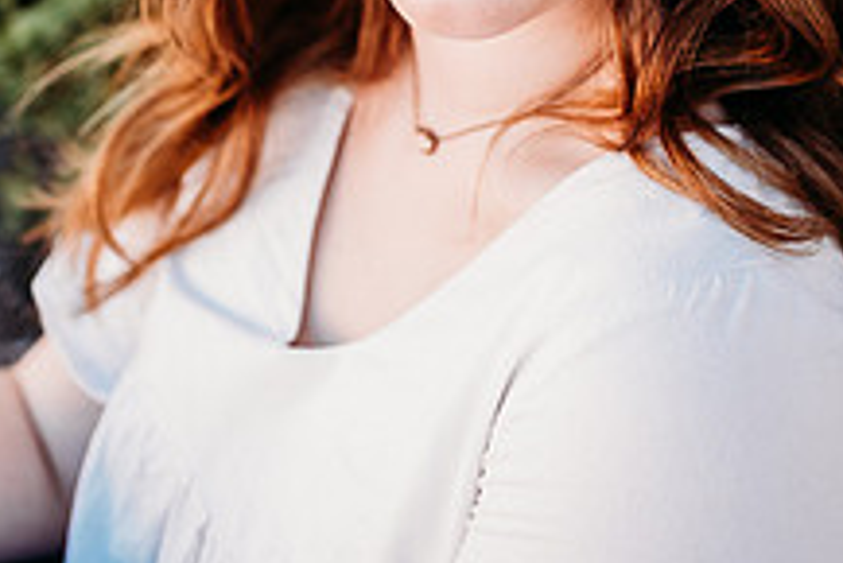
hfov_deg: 31.3
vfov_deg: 19.6
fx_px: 1500
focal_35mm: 64
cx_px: 489
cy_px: -169
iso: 100
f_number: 2
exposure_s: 1/400
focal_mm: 24
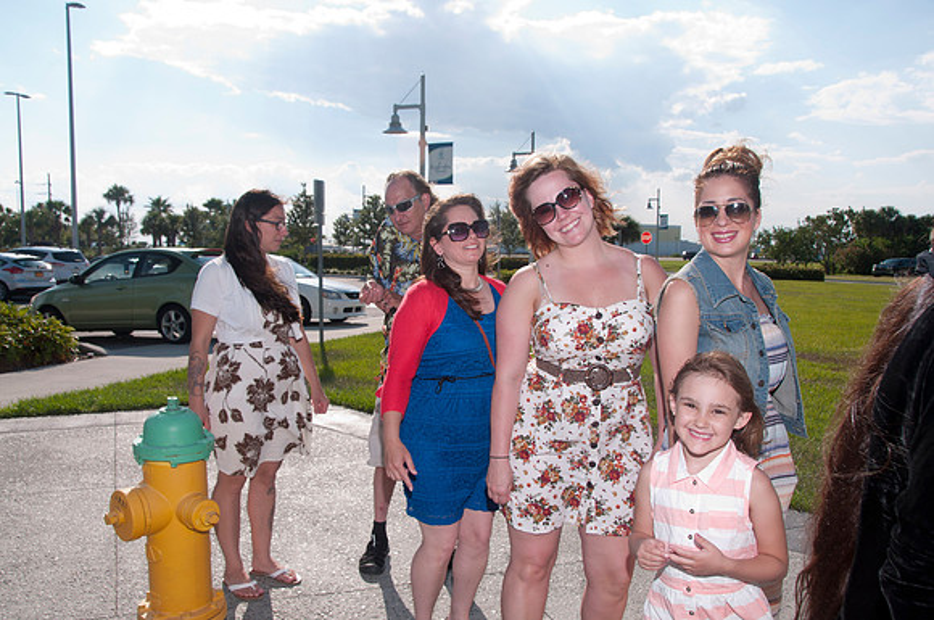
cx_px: 467
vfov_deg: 43.5
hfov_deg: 62.0
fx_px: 777
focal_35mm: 30
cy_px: 310
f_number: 9
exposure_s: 1/250
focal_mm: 20
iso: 100
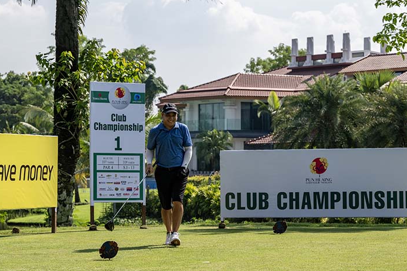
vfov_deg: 11.0
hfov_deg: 16.4
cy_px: 118
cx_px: 199
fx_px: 1413
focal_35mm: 125
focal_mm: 91
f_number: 5.6
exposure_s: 1/2000
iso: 400
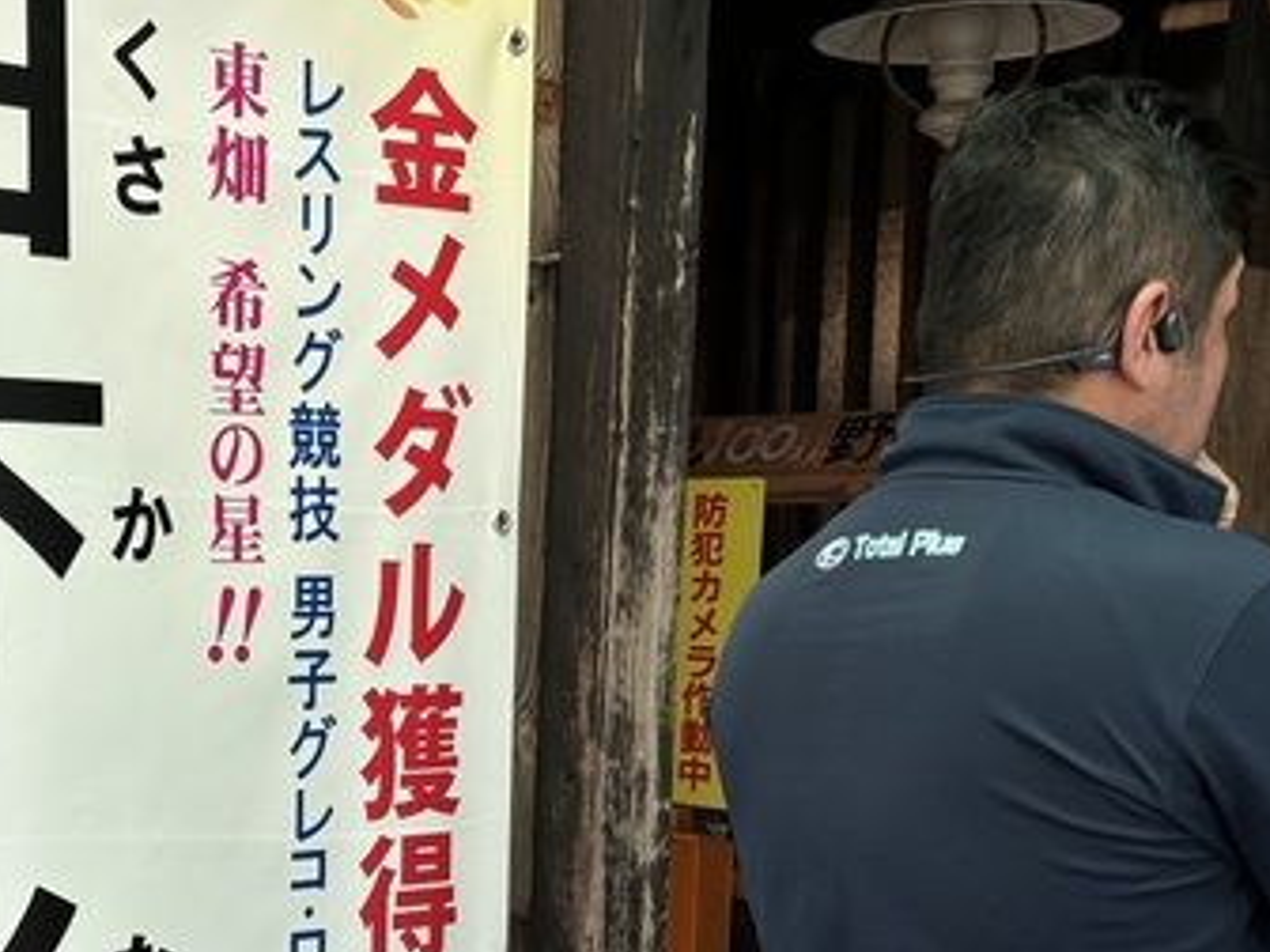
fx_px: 2311
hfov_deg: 29.5
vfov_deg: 22.9
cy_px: 780
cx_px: 130
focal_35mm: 63
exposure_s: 1/539
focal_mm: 5.96
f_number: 1.6
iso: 50
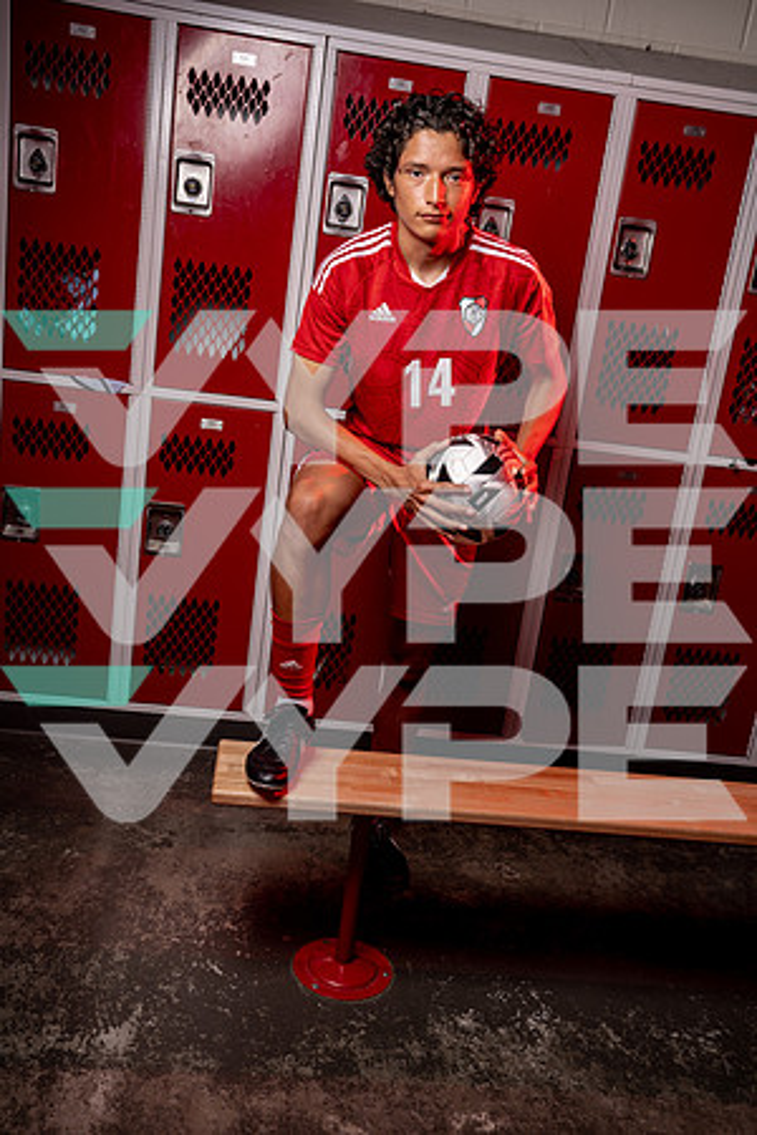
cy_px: 568
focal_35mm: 34
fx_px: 1072
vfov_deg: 55.8
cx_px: 378
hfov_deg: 38.9
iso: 100
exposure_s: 1/250
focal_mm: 34
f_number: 8
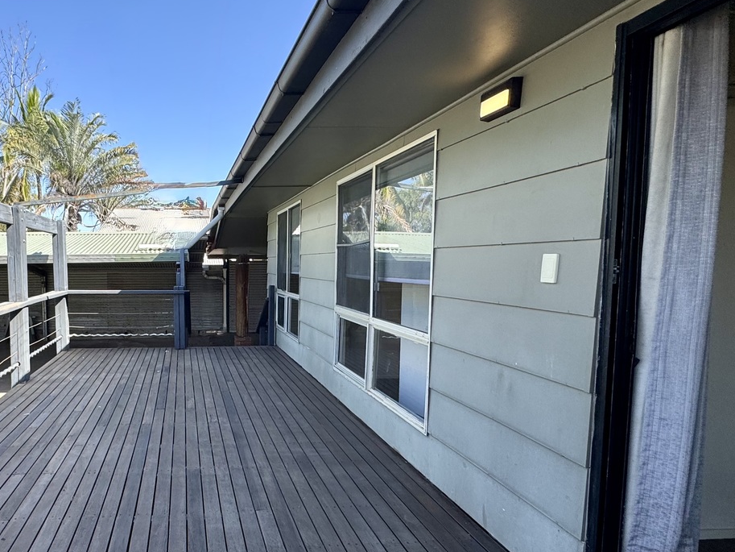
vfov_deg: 58.8
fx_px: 488
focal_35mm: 23
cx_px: 211
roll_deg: +0.8
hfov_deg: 70.4
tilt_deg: -3.3
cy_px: 299
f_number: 2.2
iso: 50
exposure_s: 1/522
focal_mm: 2.22
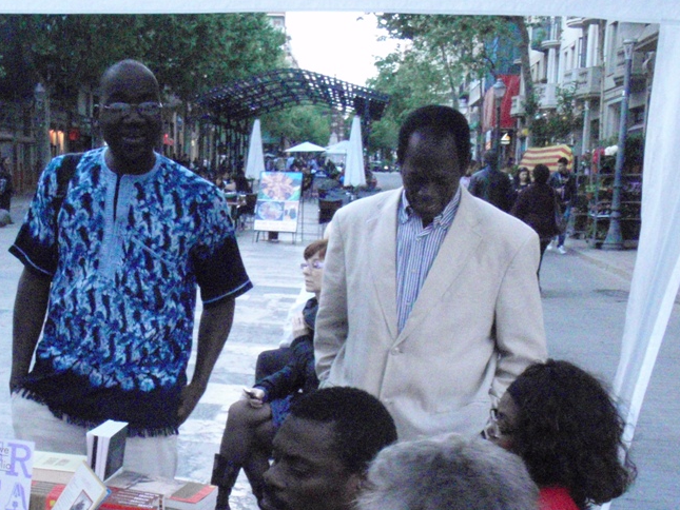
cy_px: 385
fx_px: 1061
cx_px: 141
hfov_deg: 34.5
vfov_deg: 26.7
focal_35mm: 54
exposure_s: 1/60
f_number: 9
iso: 1600
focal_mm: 6.07
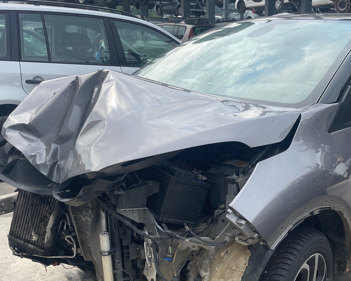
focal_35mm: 44
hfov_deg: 41.3
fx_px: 457
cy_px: 185
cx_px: 243
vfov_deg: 33.9
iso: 32
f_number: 1.6
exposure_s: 1/1667
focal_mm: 4.2
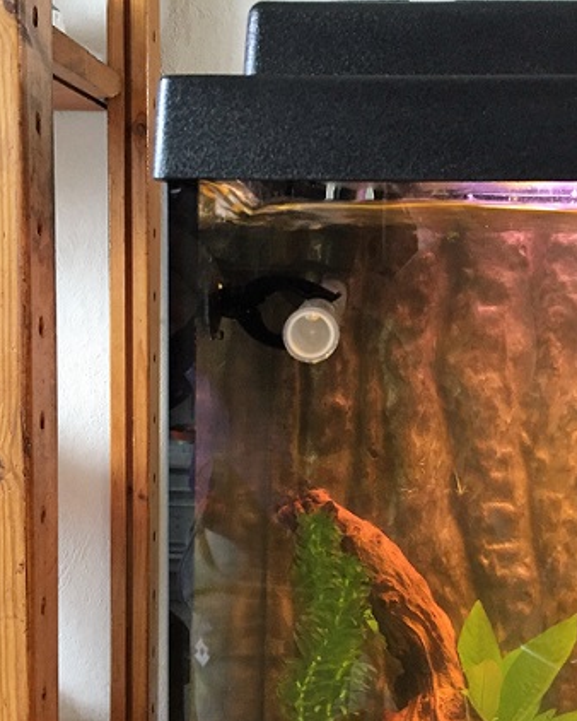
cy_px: 361
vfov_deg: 47.9
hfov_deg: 39.1
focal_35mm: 38
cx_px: 323
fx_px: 811
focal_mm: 4.15
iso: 320
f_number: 2.2
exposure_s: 1/33
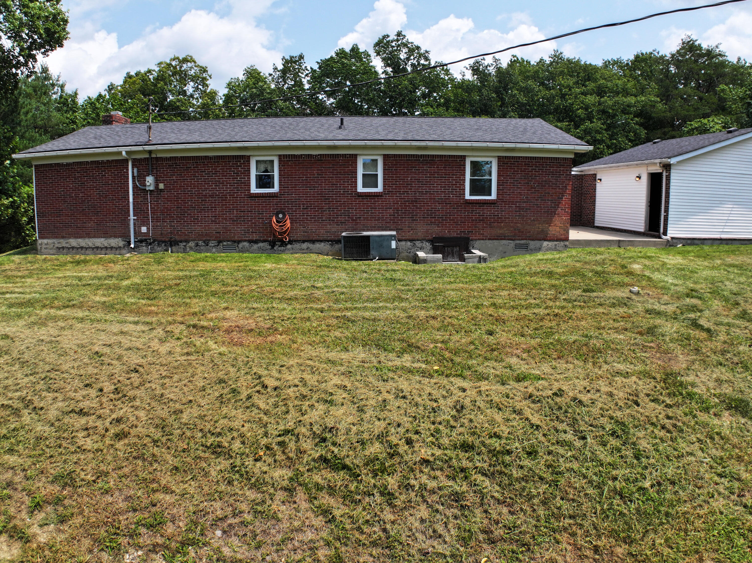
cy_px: 282
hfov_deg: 71.6
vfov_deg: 56.8
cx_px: 376
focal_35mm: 24
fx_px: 521
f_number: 2.8
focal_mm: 12.29
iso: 150
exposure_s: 1/2000
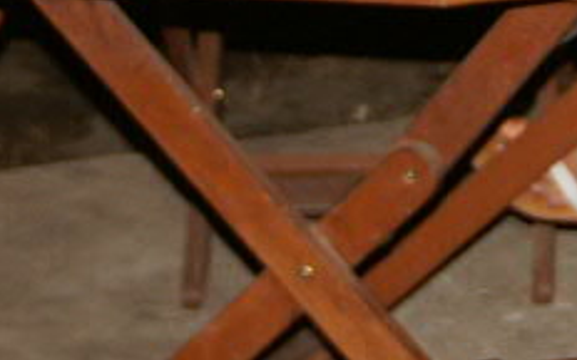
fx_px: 4356
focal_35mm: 277
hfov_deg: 7.6
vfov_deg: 4.7
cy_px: -402
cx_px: 547
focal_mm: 28
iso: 200
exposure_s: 1/60
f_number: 3.5
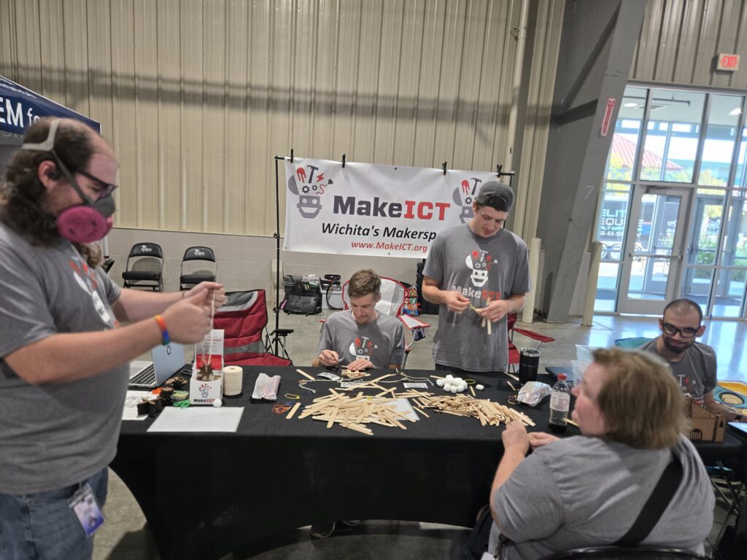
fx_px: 496
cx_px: 374
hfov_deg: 73.9
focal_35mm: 23
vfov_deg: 58.9
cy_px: 280
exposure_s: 1/120
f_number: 1.8
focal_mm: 5.4
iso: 160
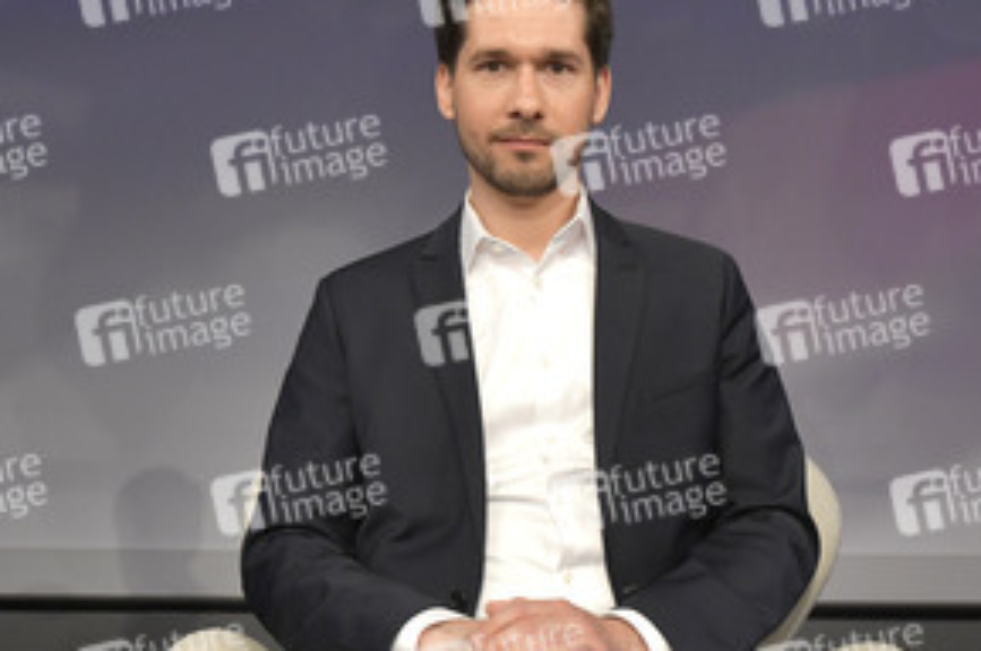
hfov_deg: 37.5
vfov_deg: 25.4
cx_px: 548
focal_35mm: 53
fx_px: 1443
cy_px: 410
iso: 2500
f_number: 6.3
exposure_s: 1/200
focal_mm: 34
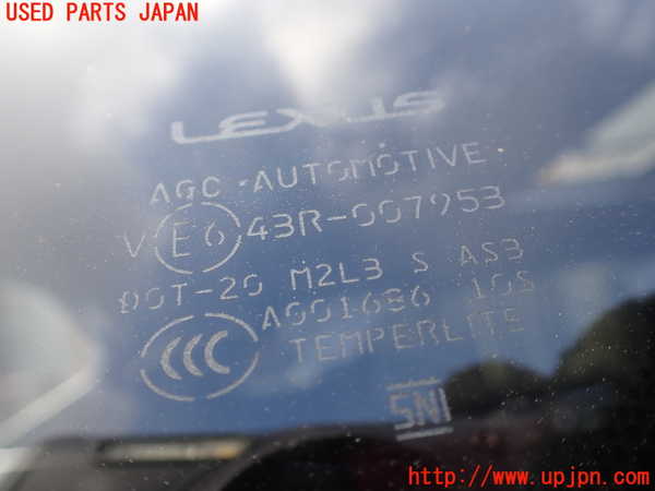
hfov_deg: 60.0
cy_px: 246
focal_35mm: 30
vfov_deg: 46.8
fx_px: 568
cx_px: 328
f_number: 2.3
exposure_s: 1/200
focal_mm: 5.4
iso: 100
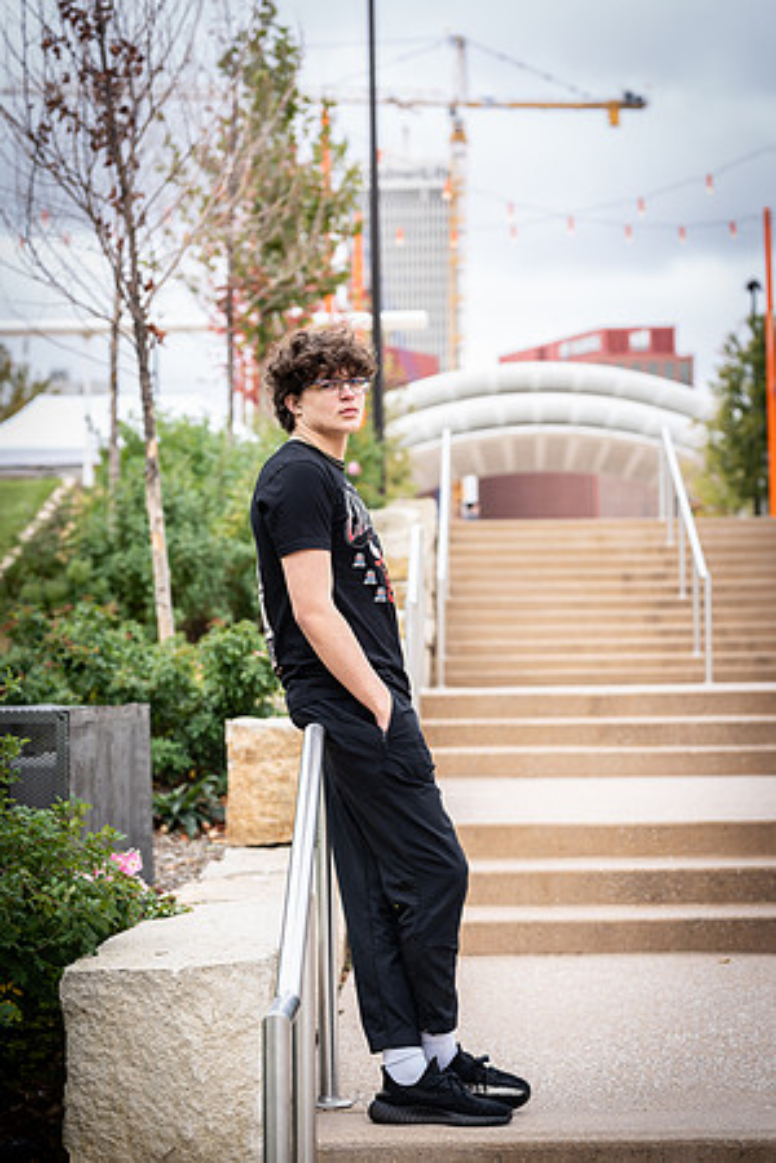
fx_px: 2748
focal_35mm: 85
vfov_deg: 23.9
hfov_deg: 16.1
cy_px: 582
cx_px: 388
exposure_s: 1/125
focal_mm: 85
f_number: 3.5
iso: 50
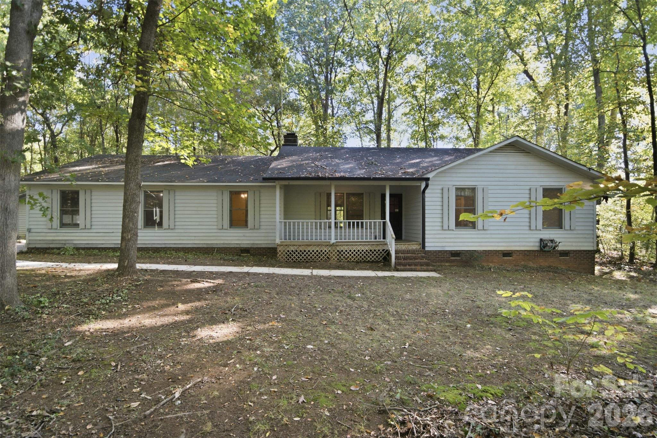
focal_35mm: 17
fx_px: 310
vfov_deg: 70.4
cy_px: 219
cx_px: 328
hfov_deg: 93.3
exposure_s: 1/160
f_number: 4
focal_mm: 17
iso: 640
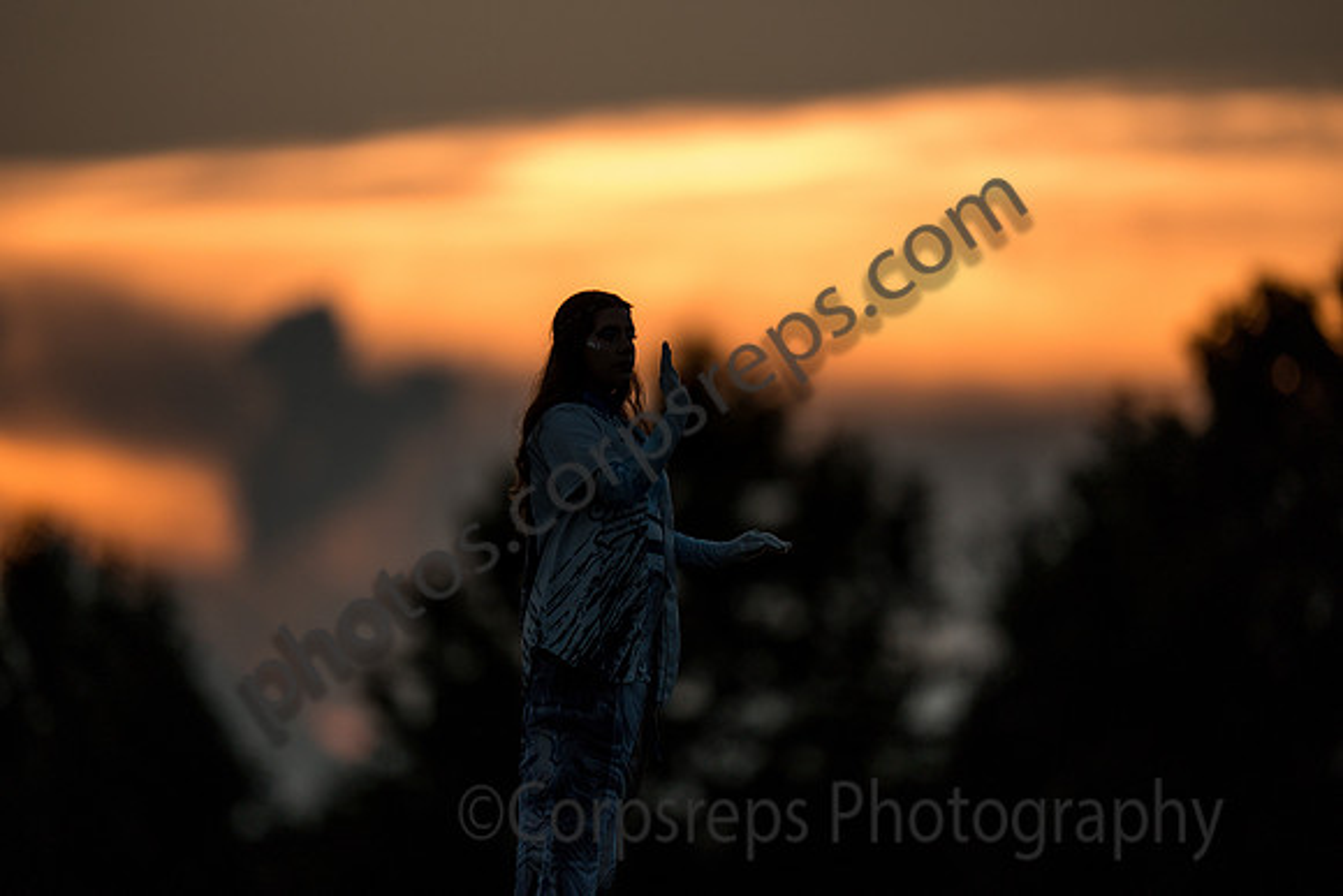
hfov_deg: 5.2
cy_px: 448
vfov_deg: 3.4
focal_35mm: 400
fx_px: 14925
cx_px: 672
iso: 320
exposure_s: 1/6400
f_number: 2.8
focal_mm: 400
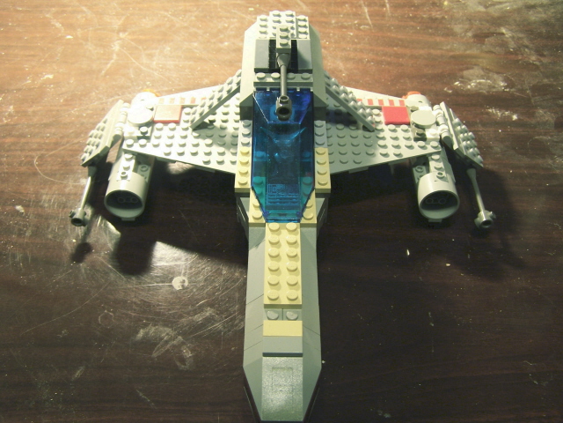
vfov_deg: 37.7
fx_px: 618
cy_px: 212
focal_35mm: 38
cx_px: 282
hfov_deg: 49.0
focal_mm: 6.3
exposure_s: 1/8
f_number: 2.8
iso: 140
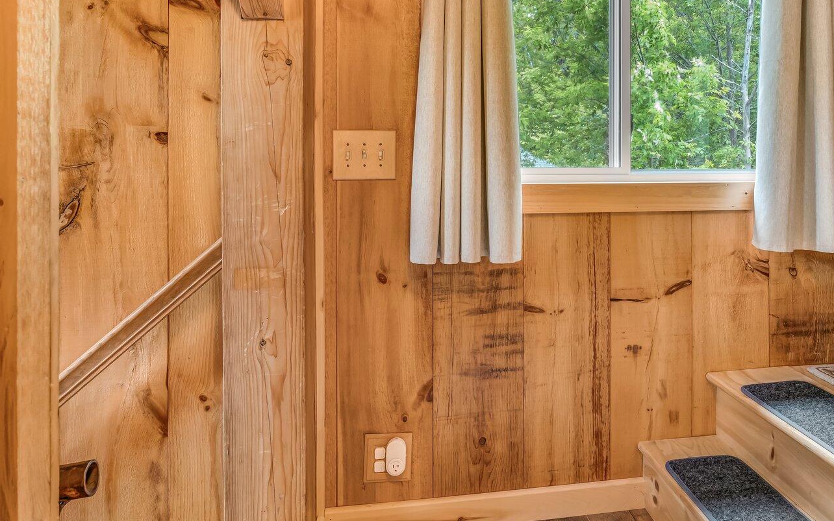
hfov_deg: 69.6
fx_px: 591
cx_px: 505
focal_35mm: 26
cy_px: 180
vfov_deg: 47.0
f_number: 8
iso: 640
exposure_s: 1/4
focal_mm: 16
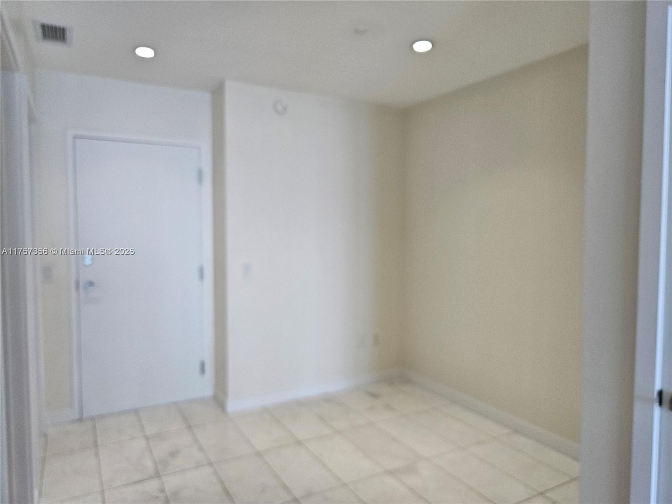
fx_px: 446
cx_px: 336
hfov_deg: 73.9
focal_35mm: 23
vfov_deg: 58.9
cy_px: 252
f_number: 1.8
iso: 125
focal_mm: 5.4
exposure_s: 1/120
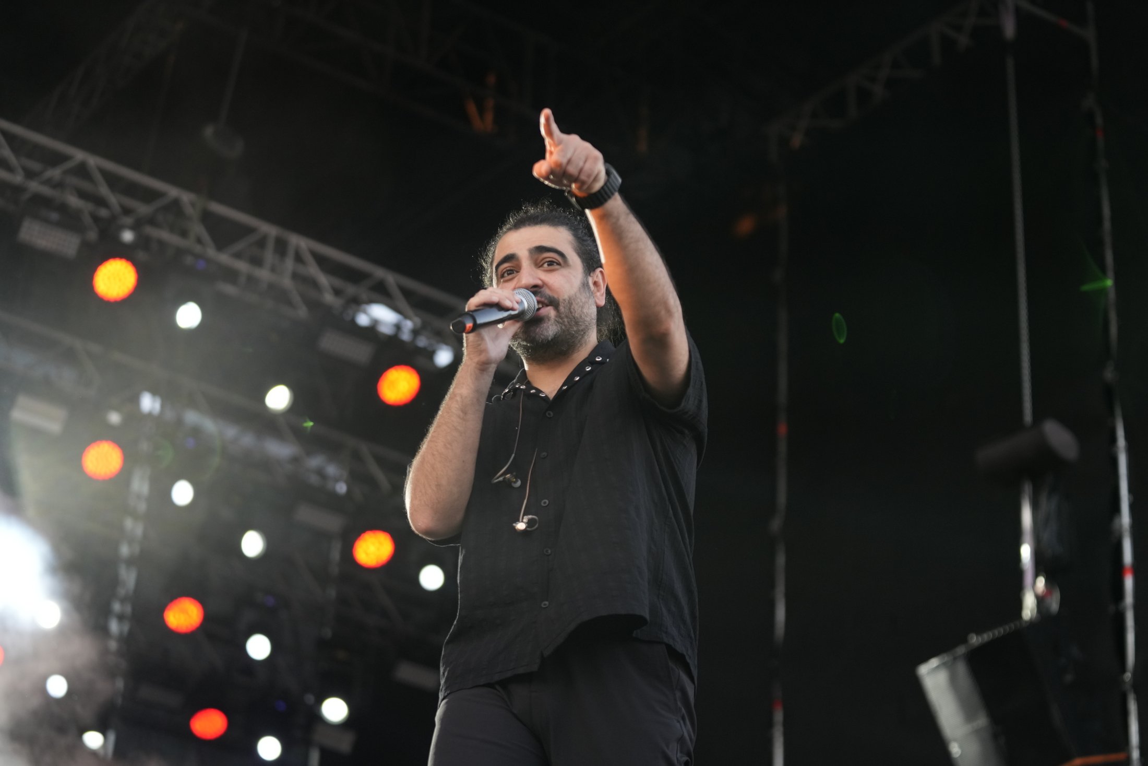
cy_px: 383
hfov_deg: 28.8
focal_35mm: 70
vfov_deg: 19.5
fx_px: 2232
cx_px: 574
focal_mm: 70
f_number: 2.8
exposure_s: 1/500
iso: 1000
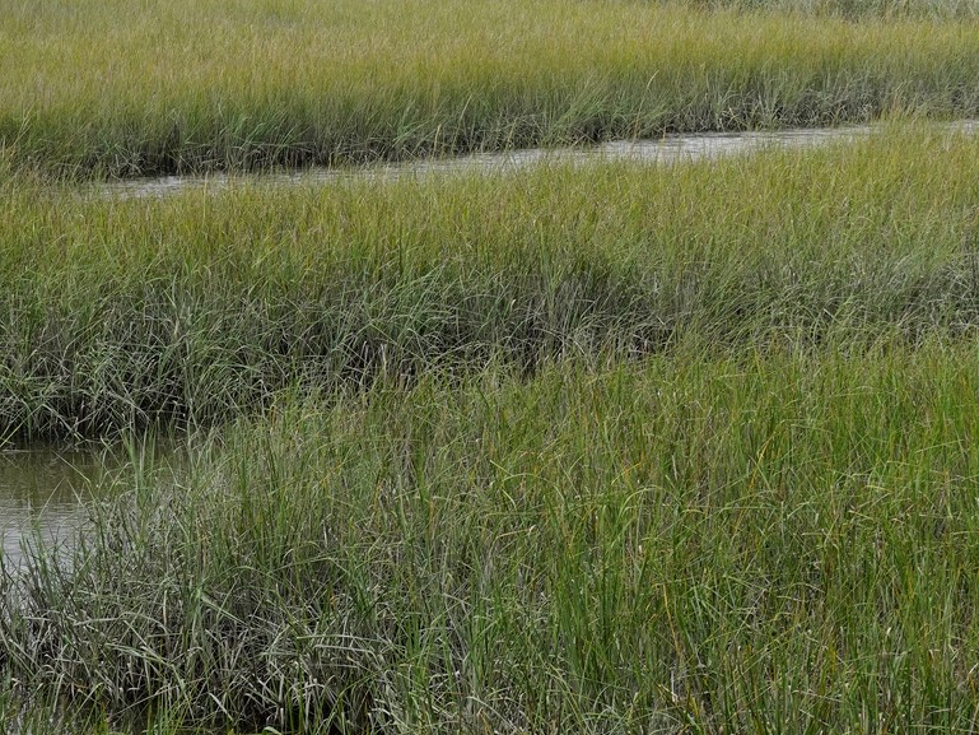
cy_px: -8
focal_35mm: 150
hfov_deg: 12.7
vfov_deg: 9.8
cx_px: 1263
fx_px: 4243
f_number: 13
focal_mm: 60
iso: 400
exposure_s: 1/100
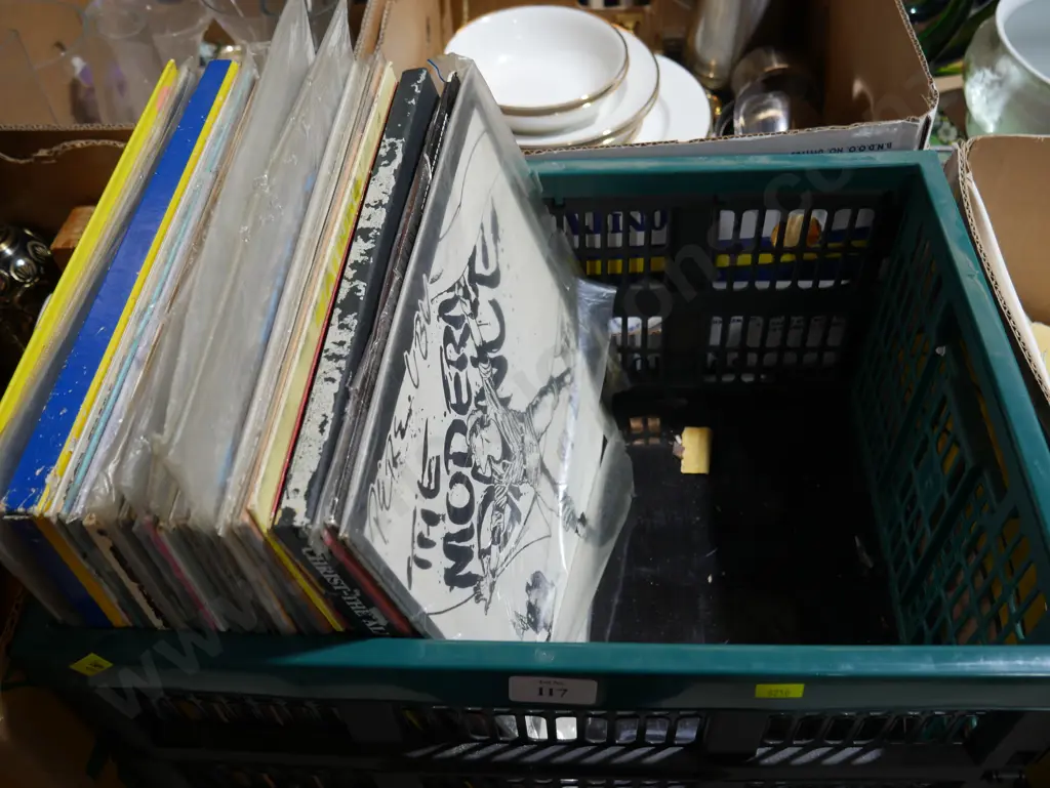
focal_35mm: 32
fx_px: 971
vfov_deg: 44.2
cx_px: 525
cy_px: 394
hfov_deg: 56.8
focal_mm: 16
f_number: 3.6
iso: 200
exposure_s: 1/60
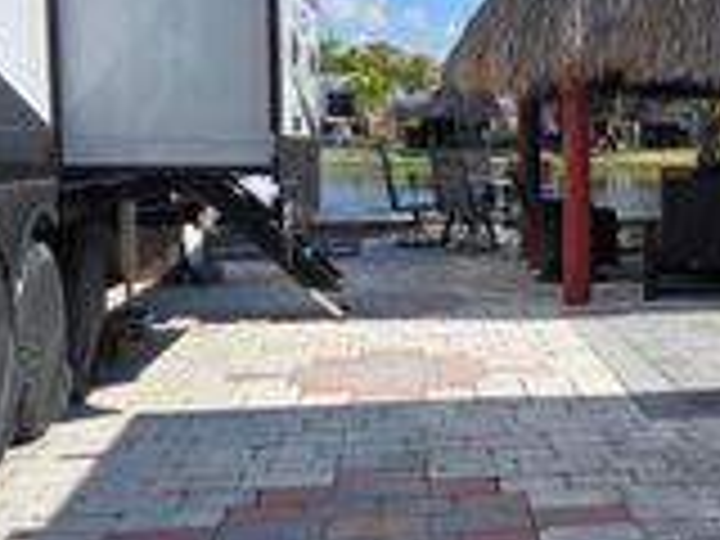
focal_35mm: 72
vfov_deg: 20.4
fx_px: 1498
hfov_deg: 25.2
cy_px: 254
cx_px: 778
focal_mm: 5.4
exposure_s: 1/1567
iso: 25
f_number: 1.8
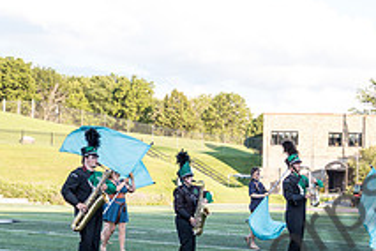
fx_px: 1107
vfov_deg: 12.8
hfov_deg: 18.8
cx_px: 365
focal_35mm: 106
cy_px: 222
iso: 500
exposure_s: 1/500
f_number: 5.6
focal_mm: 39
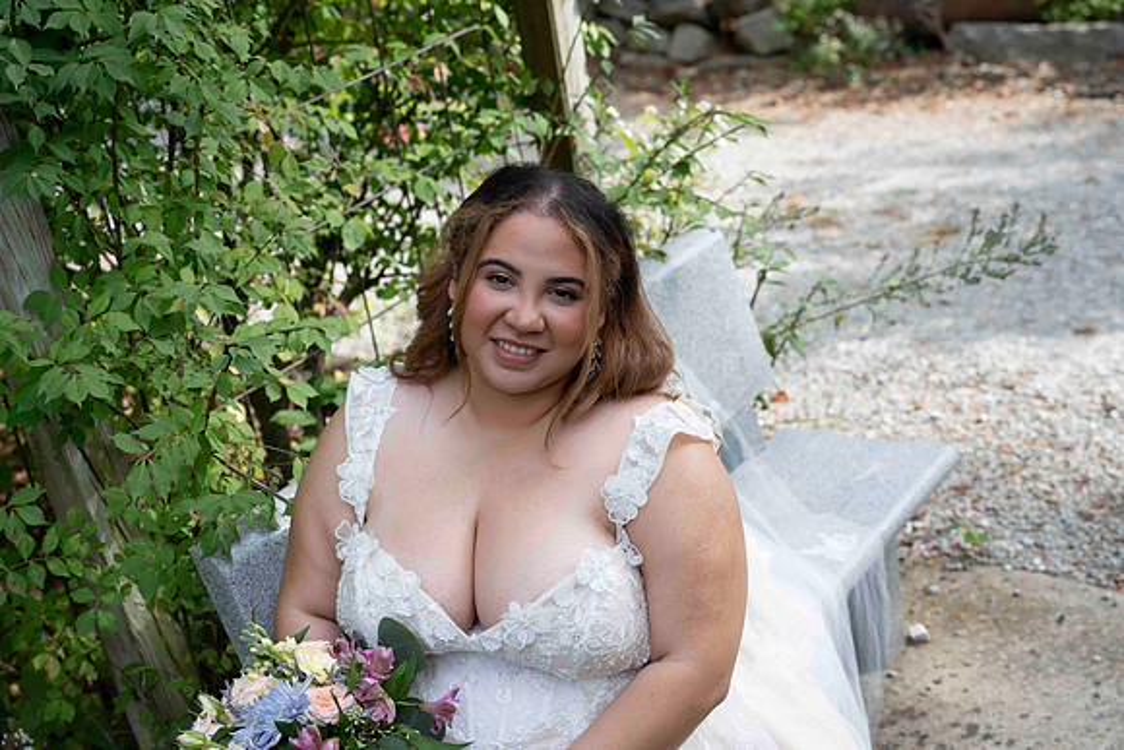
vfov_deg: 28.7
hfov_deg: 41.9
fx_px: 1468
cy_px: 375
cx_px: 562
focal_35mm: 47
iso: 125
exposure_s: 1/320
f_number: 4
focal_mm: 47
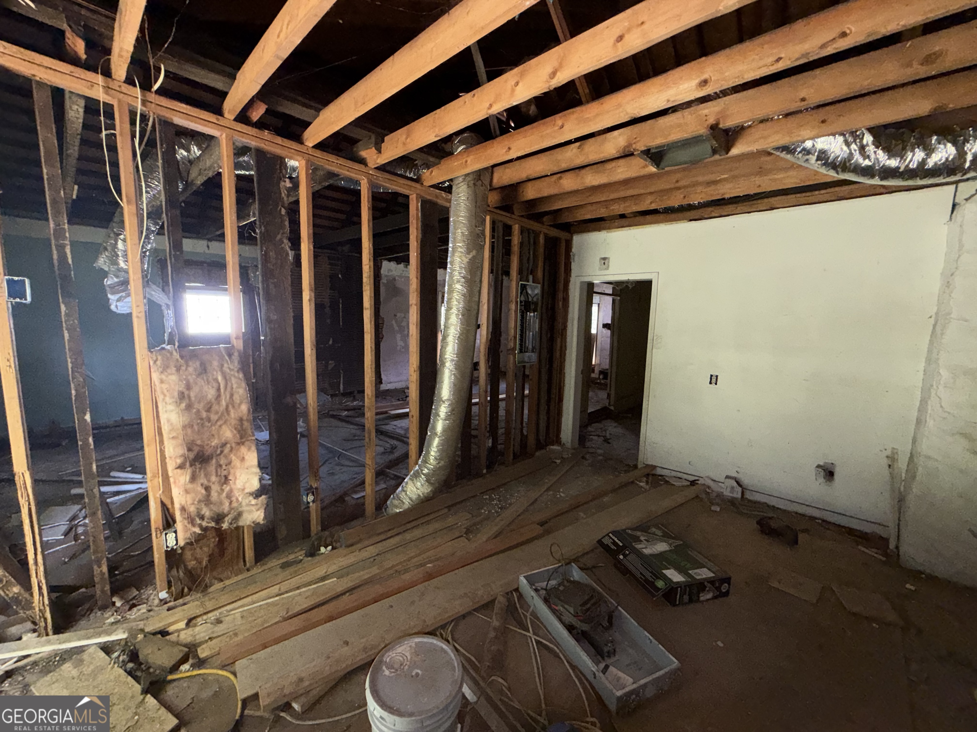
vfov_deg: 85.7
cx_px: 488
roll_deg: -1.2
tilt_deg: -7.2
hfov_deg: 102.1
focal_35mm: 14
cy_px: 366
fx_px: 395
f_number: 2.2
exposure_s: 1/60
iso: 160
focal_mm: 2.22
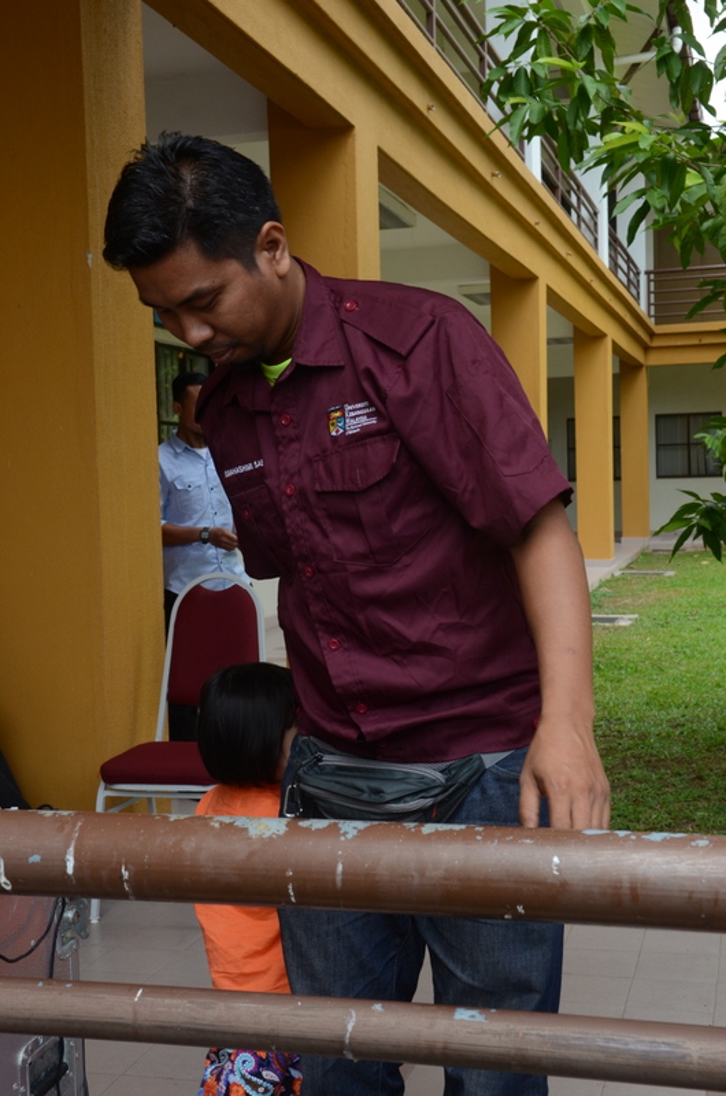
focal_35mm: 46
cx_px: 363
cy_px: 548
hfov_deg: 28.8
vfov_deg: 42.4
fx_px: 1413
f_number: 9
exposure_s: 1/250
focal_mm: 31
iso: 500
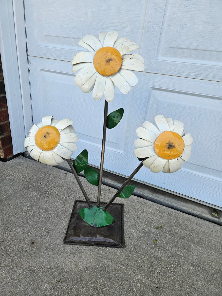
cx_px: 111
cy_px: 148
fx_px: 197
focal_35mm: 23
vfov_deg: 73.9
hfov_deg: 58.9
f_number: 1.8
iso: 25
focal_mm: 5.4
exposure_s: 1/492
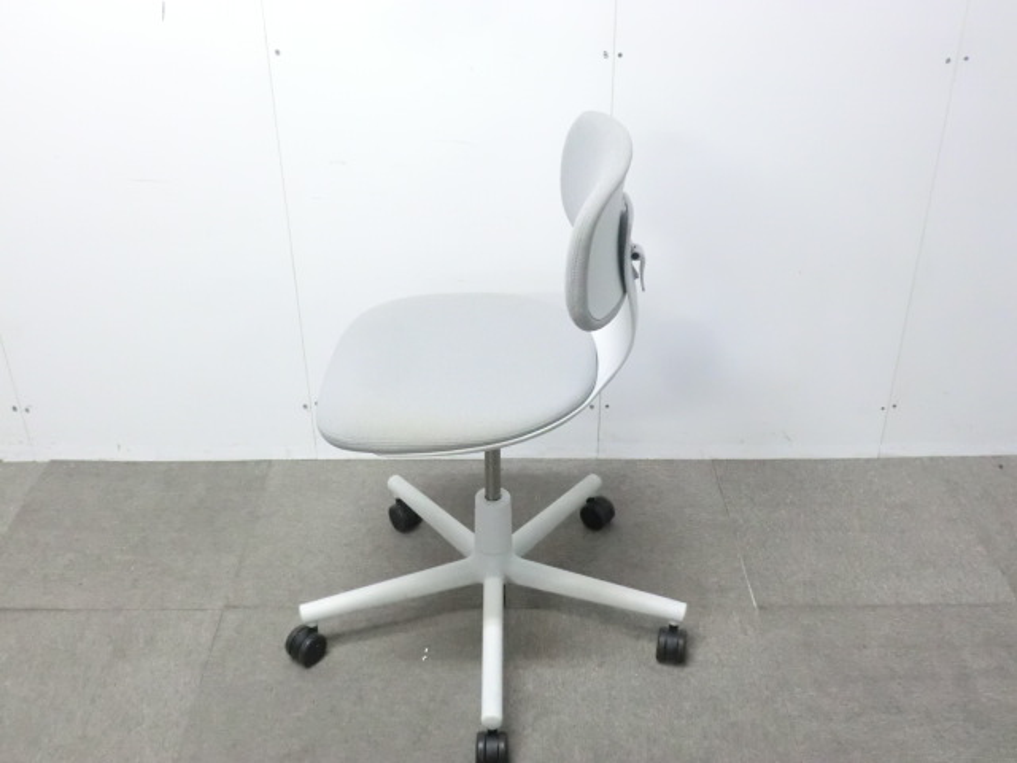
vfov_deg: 37.7
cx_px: 508
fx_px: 1116
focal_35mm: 38
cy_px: 382
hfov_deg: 49.0
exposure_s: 1/30
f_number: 3.9
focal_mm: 6.9
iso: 800
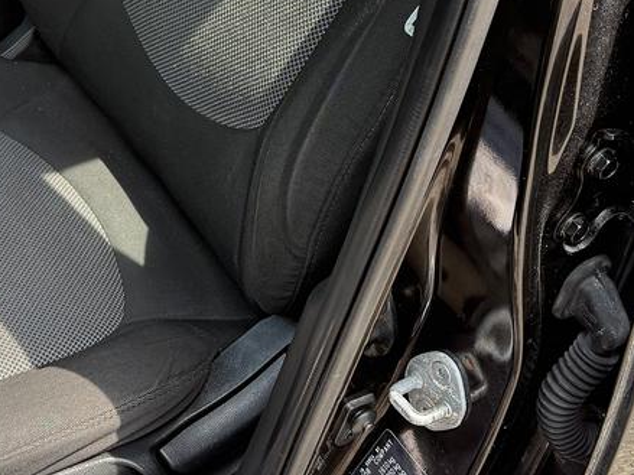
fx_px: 1282
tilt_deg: -43.1
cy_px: 105
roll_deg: -4.4
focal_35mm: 70
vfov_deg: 20.8
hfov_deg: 27.3
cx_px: 144
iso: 100
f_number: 1.78
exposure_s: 1/665
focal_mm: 6.76
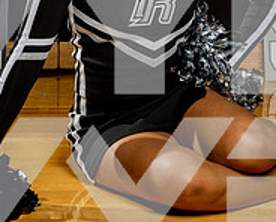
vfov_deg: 12.7
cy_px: 16
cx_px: 202
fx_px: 990
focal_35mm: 121
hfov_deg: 15.8
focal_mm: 41
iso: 200
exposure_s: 1/250
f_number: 5.6
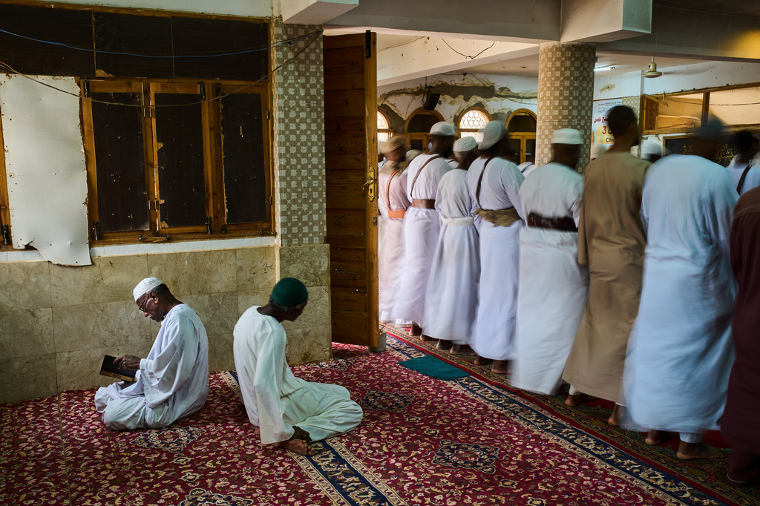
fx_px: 739
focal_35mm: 35
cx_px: 380
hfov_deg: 54.4
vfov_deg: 37.8
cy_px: 253
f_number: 10
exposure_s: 1/5
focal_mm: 35
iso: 160
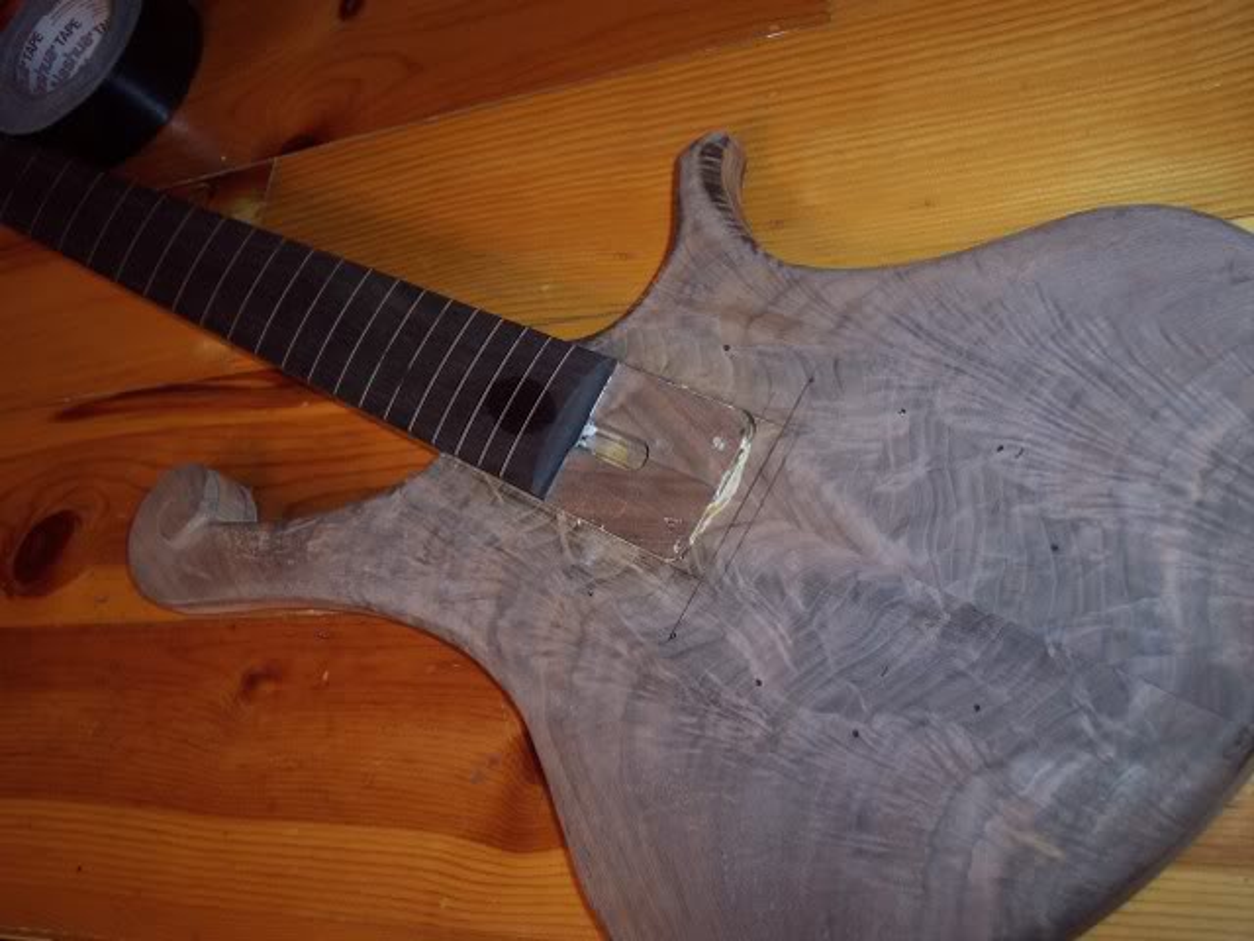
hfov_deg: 49.0
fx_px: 1377
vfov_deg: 37.7
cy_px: 470
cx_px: 627
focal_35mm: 38
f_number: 2.8
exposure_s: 1/30
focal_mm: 8
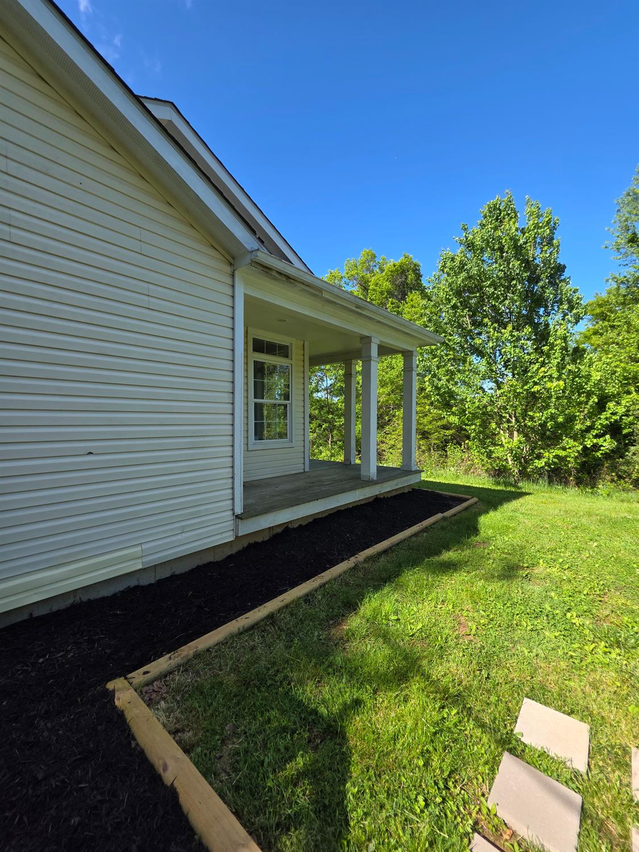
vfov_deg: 106.2
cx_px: 320
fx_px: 320
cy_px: 426
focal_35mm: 13
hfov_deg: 89.9
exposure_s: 1/788
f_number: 1.9
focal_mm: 2.2
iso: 40
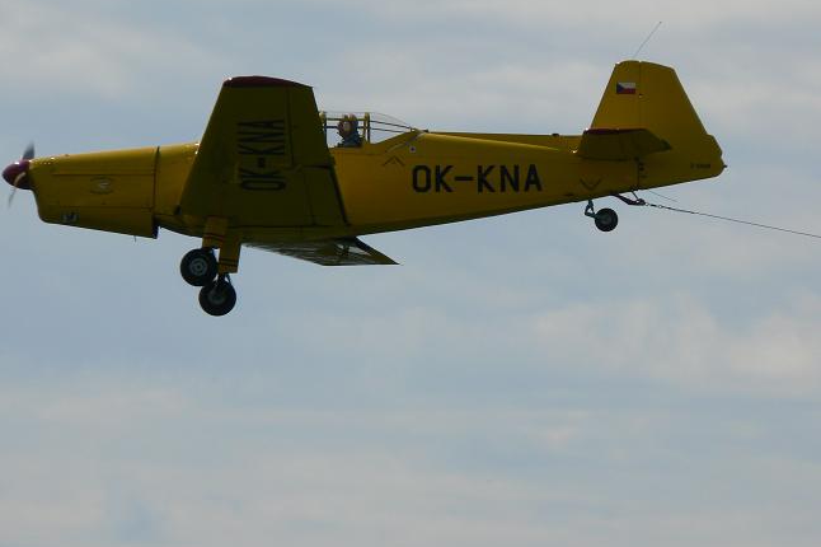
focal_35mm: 451
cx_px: 410
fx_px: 10280
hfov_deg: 4.6
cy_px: 260
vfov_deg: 3.0
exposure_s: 1/1000
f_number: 8
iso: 80
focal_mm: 72
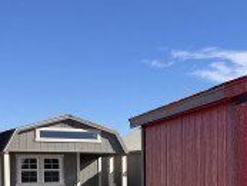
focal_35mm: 90
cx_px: 338
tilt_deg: -2.4
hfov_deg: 19.7
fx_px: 643
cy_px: 190
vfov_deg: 16.1
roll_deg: +0.2
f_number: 1.6
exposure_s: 1/2882
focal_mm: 4.2
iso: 32
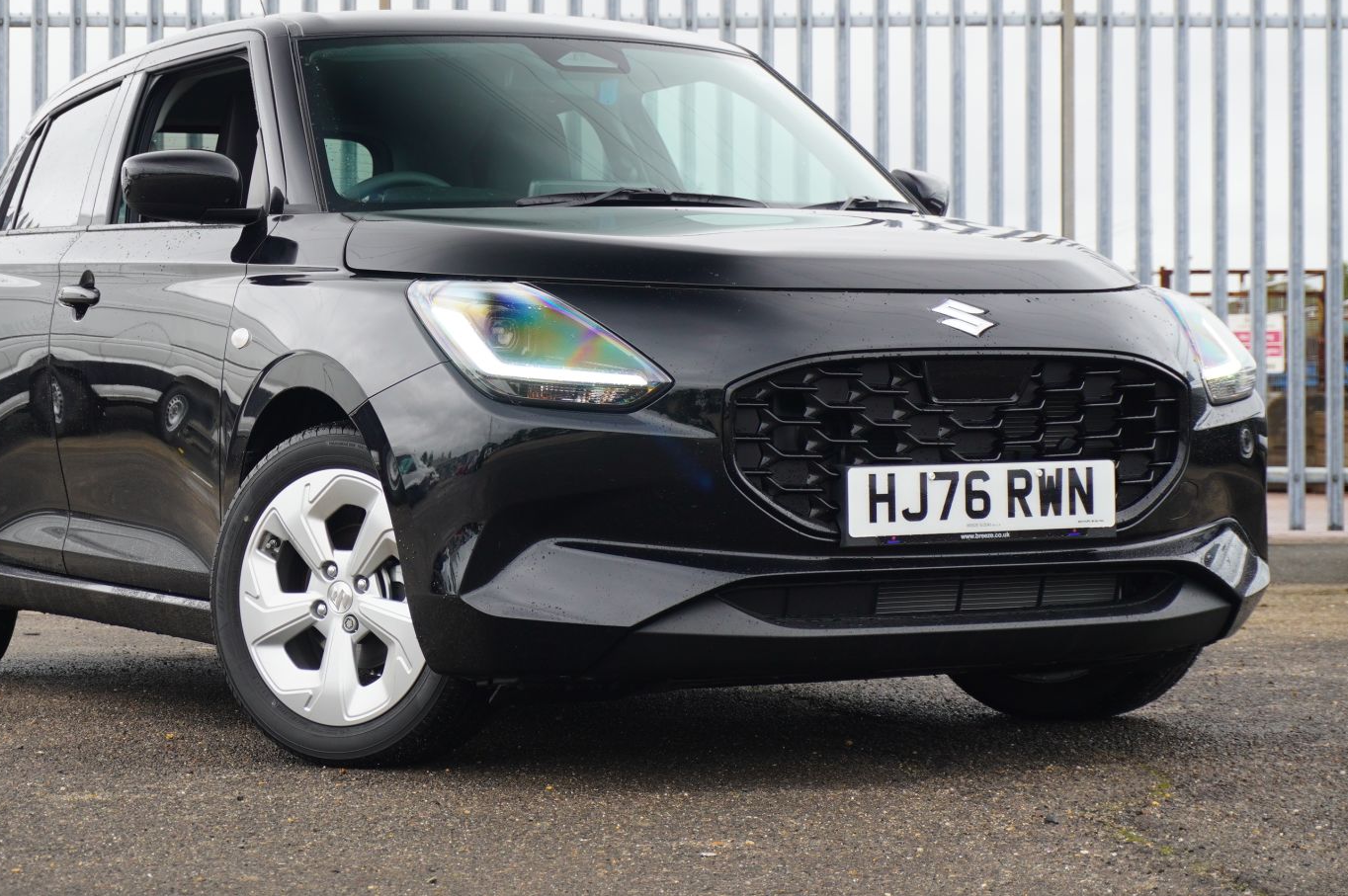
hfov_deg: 23.1
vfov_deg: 15.5
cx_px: 572
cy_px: 371
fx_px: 3292
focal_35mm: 88
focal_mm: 50
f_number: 5.6
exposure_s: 1/90
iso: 320
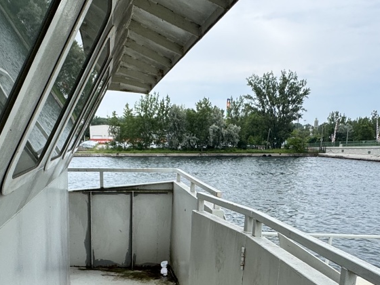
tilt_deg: -14.8
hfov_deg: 46.6
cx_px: 161
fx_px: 439
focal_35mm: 40
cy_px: 254
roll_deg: -1.9
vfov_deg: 34.1
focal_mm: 2.22
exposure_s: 1/687
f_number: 2.2
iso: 40
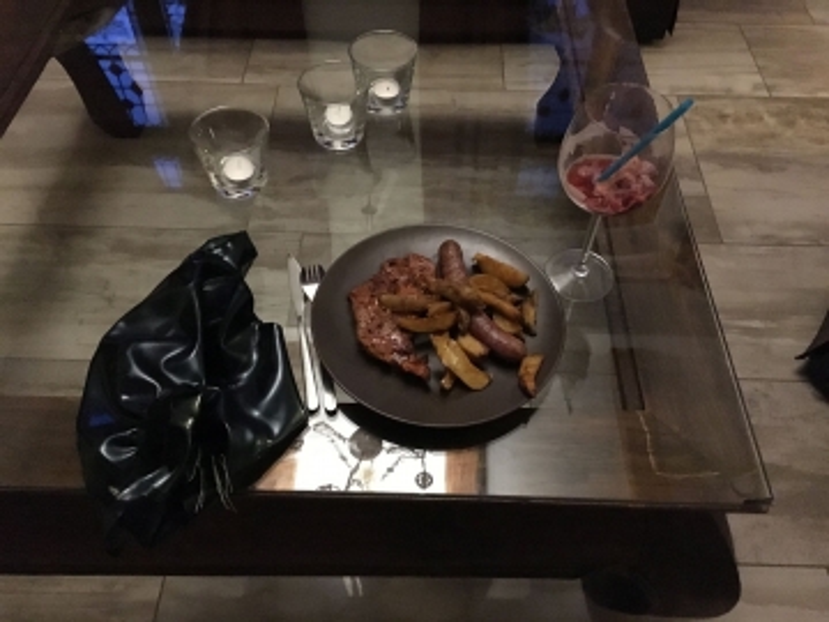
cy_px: 311
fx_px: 695
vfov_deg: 48.2
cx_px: 414
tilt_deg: -51.1
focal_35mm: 29
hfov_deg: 61.7
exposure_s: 1/17
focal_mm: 4.15
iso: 1600
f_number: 2.2
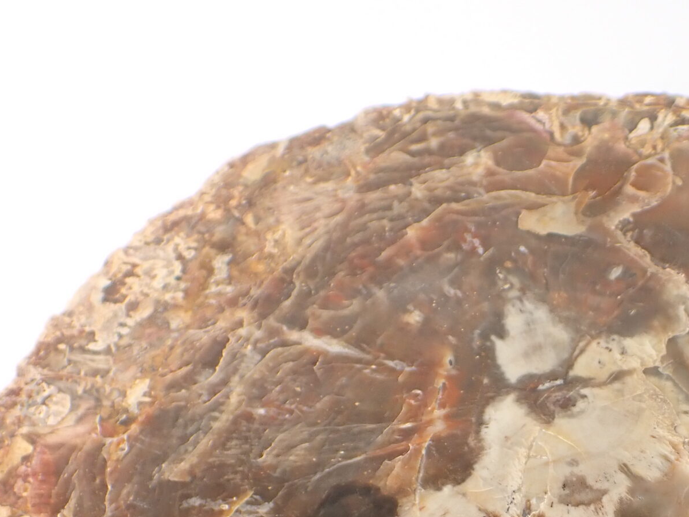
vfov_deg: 22.2
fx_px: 1274
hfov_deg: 29.3
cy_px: 496
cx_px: 590
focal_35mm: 64
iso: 200
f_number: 2.3
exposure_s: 1/125
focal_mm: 5.4
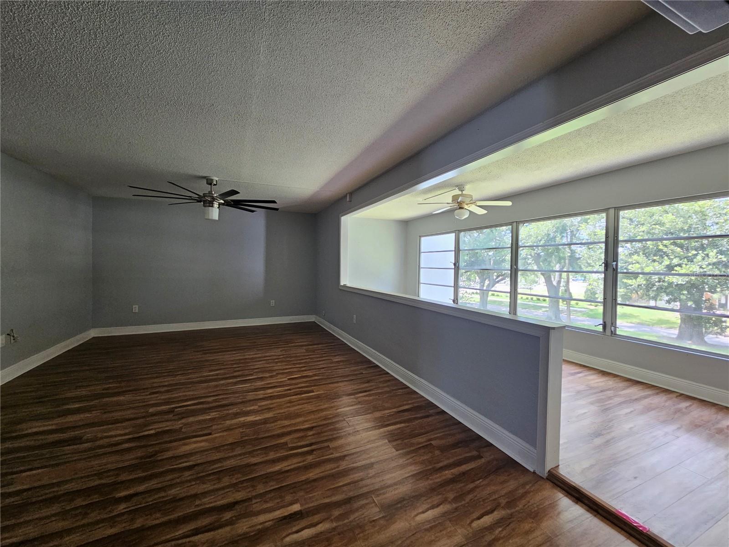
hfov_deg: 106.2
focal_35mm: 13
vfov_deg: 89.9
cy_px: 274
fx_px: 274
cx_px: 364
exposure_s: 1/60
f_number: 2.2
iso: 160
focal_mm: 2.2
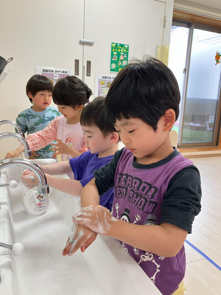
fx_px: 238
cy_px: 148
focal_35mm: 28
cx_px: 110
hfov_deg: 49.8
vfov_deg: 63.4
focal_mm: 3.99
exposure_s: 1/100
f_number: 1.8
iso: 80
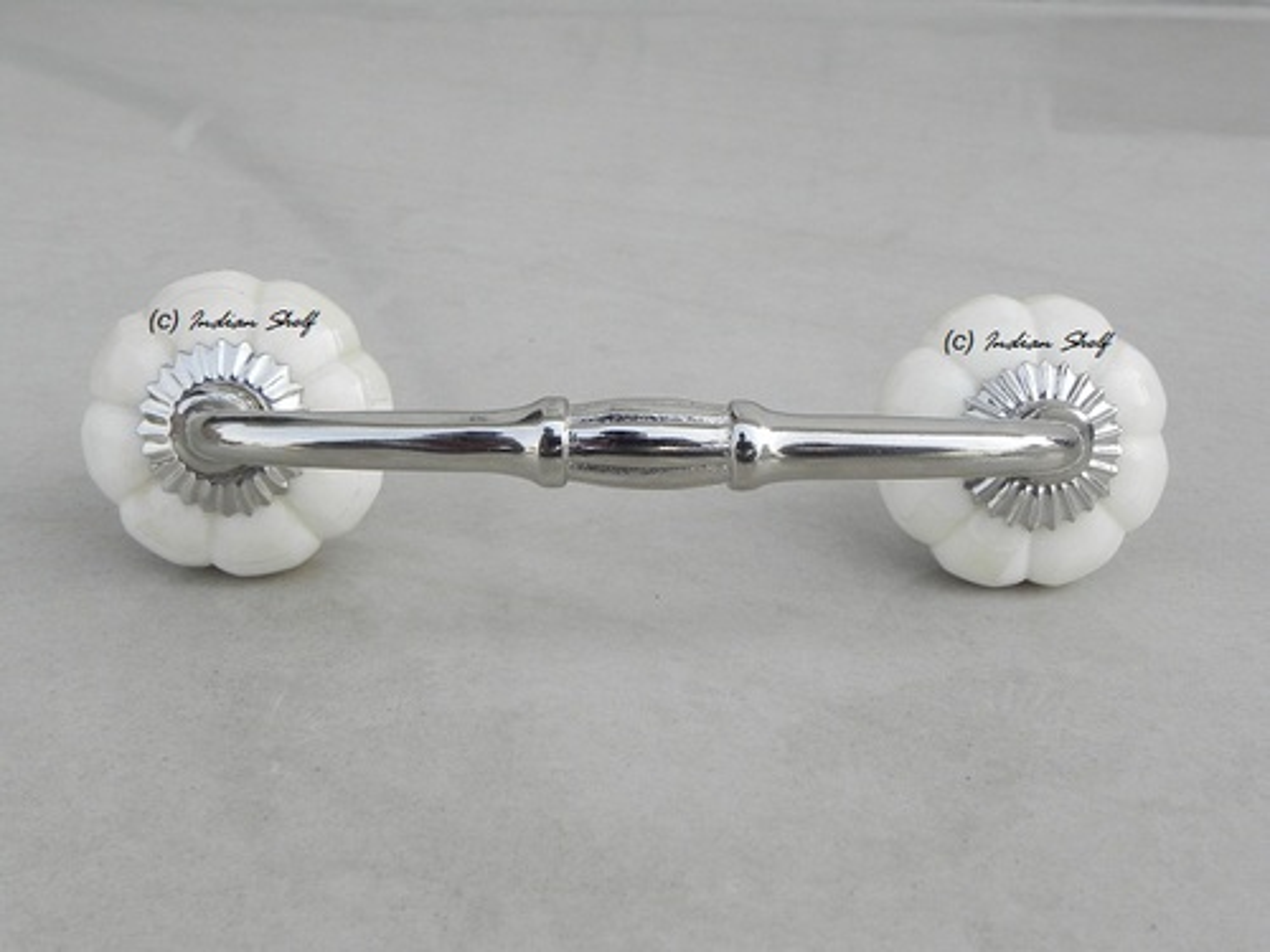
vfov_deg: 35.1
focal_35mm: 41
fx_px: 1504
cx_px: 635
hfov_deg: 45.8
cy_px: 476
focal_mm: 7.3
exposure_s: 1/176
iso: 160
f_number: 5
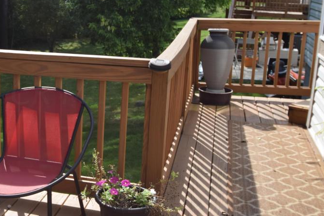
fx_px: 485
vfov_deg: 25.1
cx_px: 66
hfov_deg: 35.8
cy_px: 93
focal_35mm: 54
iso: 200
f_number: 8
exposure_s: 1/250
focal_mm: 21
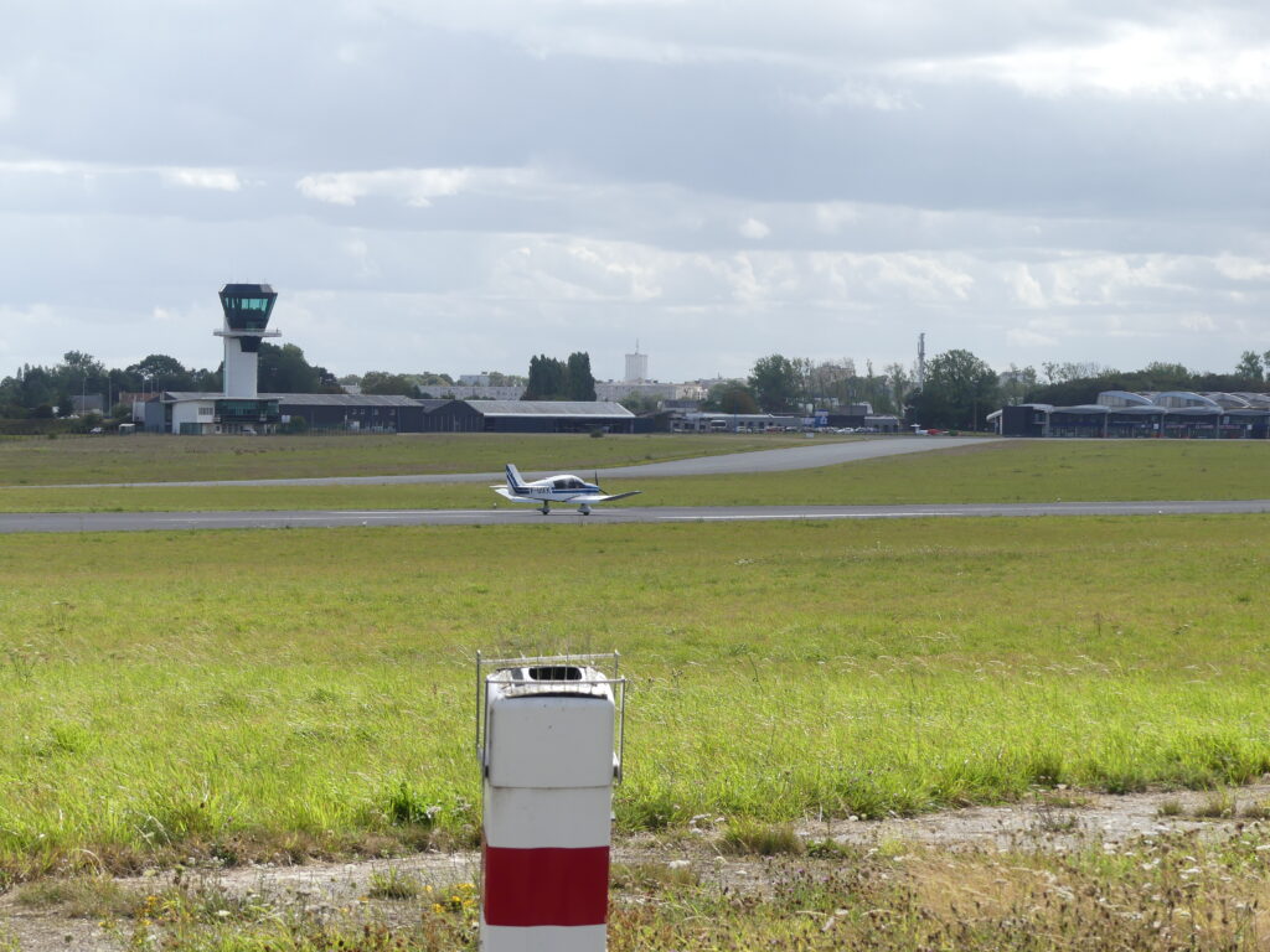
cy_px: 476
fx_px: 3999
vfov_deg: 13.6
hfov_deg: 18.0
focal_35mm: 109
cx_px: 635
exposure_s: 1/800
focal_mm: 19.6
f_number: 4
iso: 100
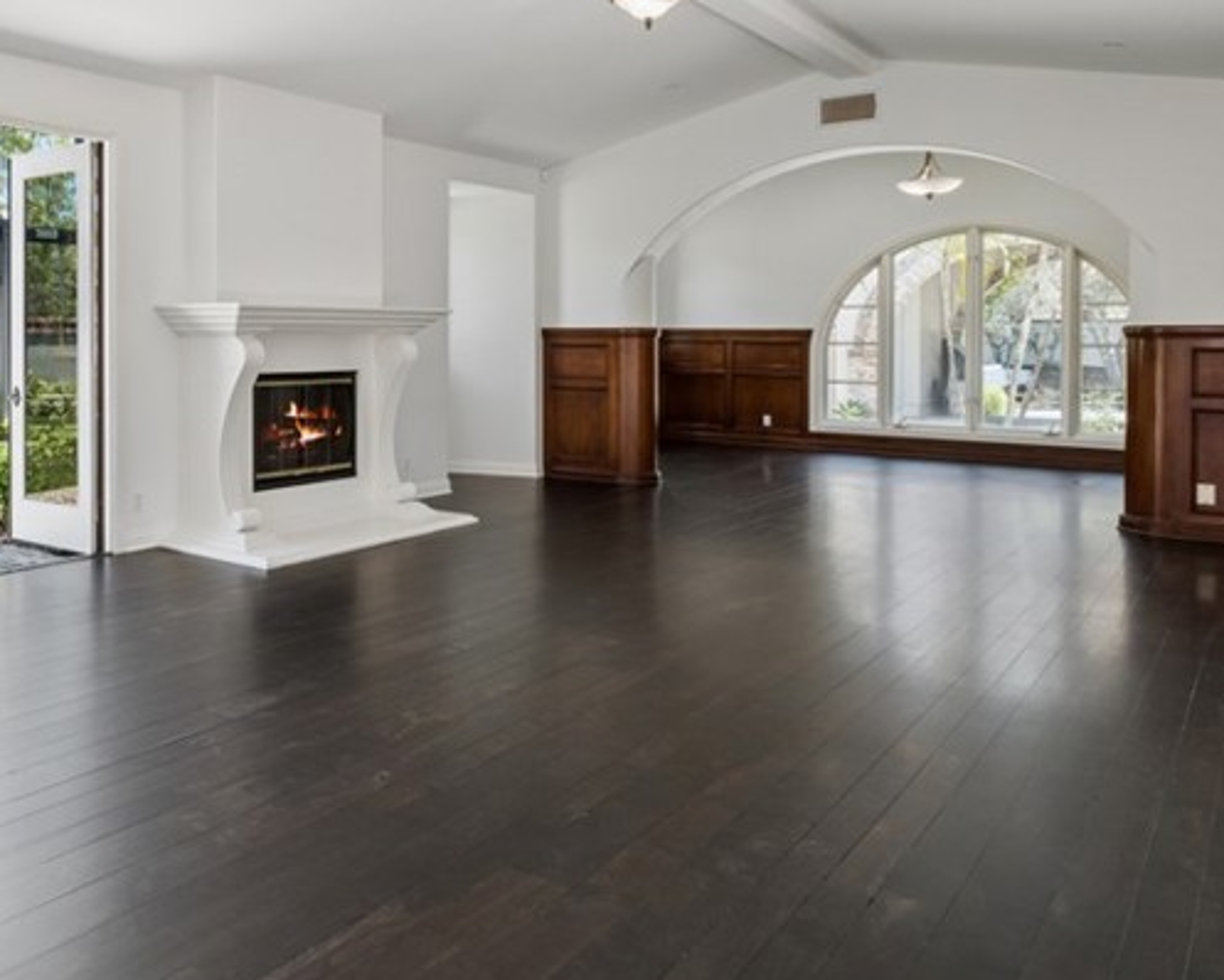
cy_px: 348
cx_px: 99
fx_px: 1051
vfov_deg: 49.4
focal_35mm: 29
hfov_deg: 52.3
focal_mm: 10
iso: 200
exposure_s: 1/45
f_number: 9
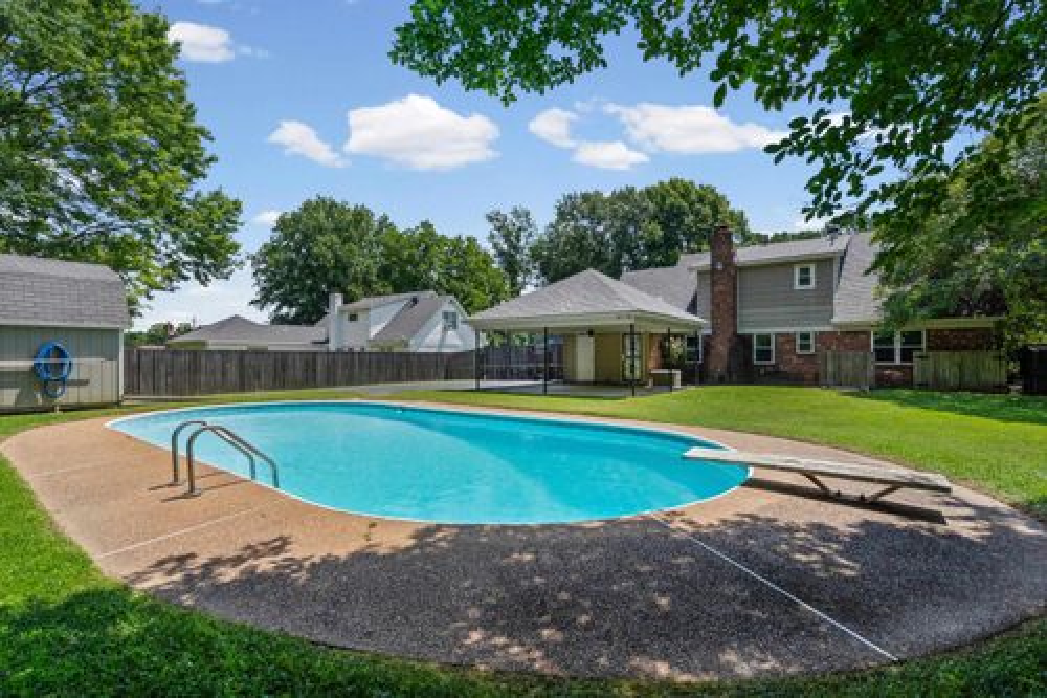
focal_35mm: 16
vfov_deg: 73.7
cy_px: 349
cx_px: 524
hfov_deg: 96.8
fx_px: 465
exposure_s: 1/500
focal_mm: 16
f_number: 9.5
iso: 800
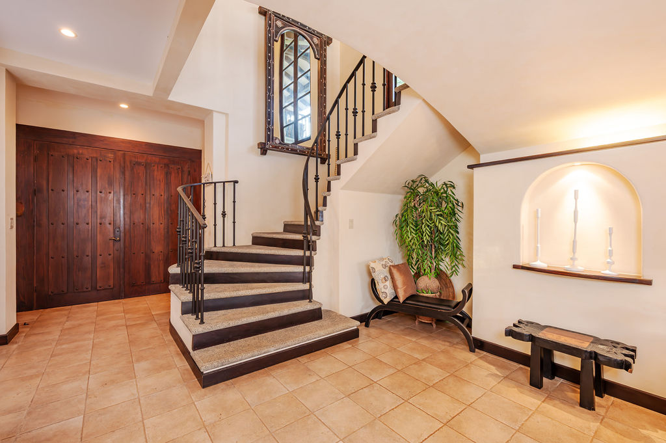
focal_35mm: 15
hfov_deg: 100.4
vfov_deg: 77.2
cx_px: 333
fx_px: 277
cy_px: 222
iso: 160
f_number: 8
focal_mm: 15
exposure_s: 1/3
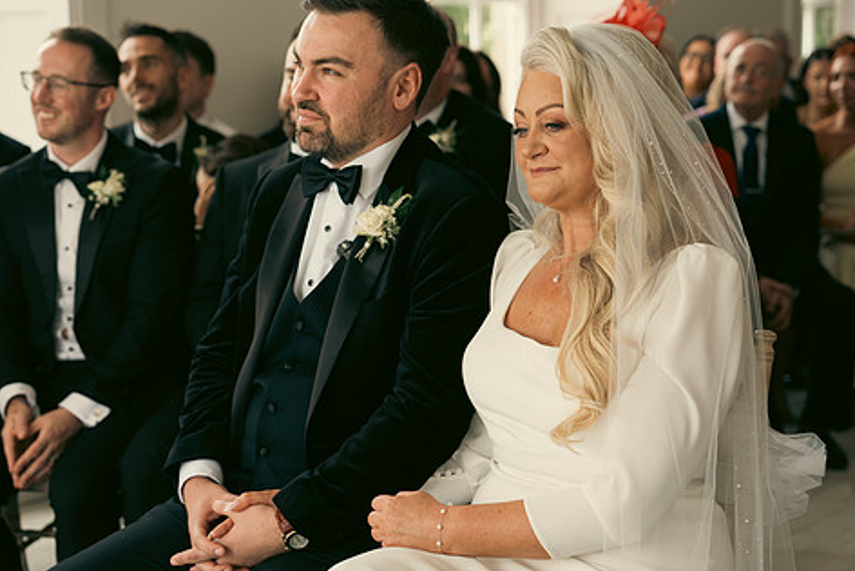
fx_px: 1663
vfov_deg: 19.5
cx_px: 451
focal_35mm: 70
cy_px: 284
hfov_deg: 28.8
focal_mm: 57
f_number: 3.5
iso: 250
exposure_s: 1/160
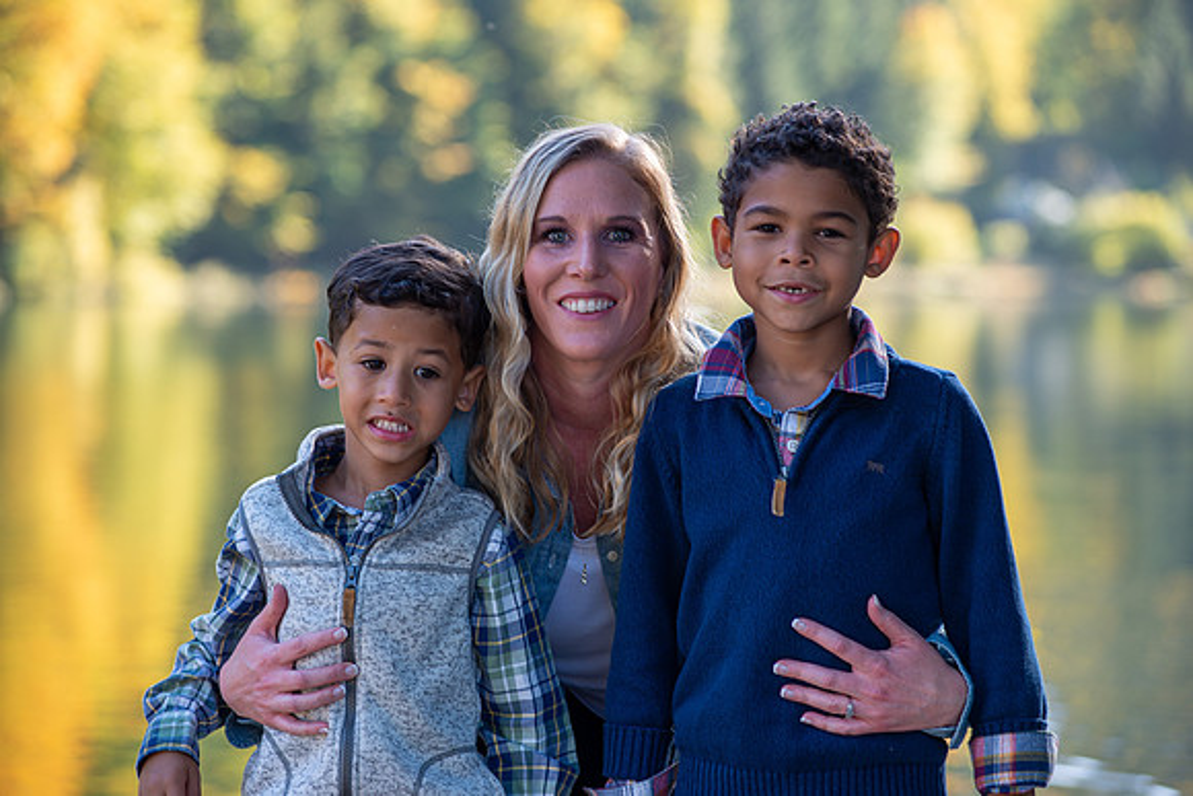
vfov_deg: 11.4
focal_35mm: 120
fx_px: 3977
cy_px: 398
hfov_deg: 17.1
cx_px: 596
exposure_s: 1/80
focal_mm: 120
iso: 100
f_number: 4.5
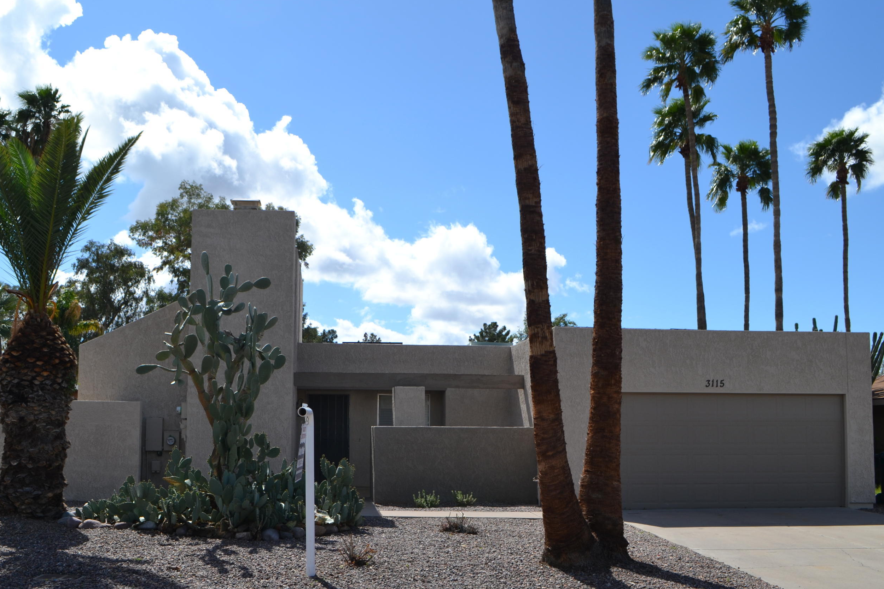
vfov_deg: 36.8
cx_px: 388
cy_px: 340
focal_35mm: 36
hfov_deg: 53.0
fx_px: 884
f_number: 9
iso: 100
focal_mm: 20
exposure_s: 1/320
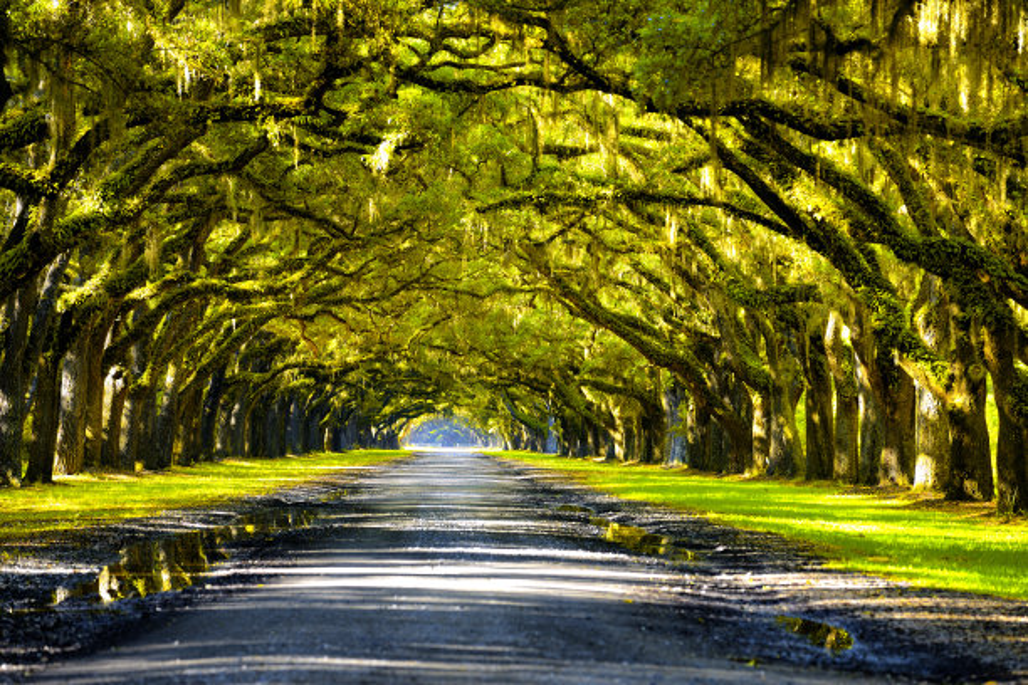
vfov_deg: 6.9
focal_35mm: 200
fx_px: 5711
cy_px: 342
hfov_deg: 10.3
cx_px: 514
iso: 100
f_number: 8
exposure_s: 1/8
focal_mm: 200
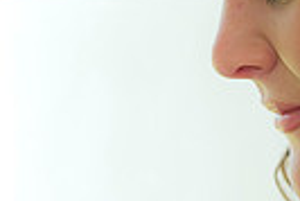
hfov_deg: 4.5
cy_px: 25
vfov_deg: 3.0
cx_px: 198
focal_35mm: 457
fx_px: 3812
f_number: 4.5
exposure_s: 1/250
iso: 1600
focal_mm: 105
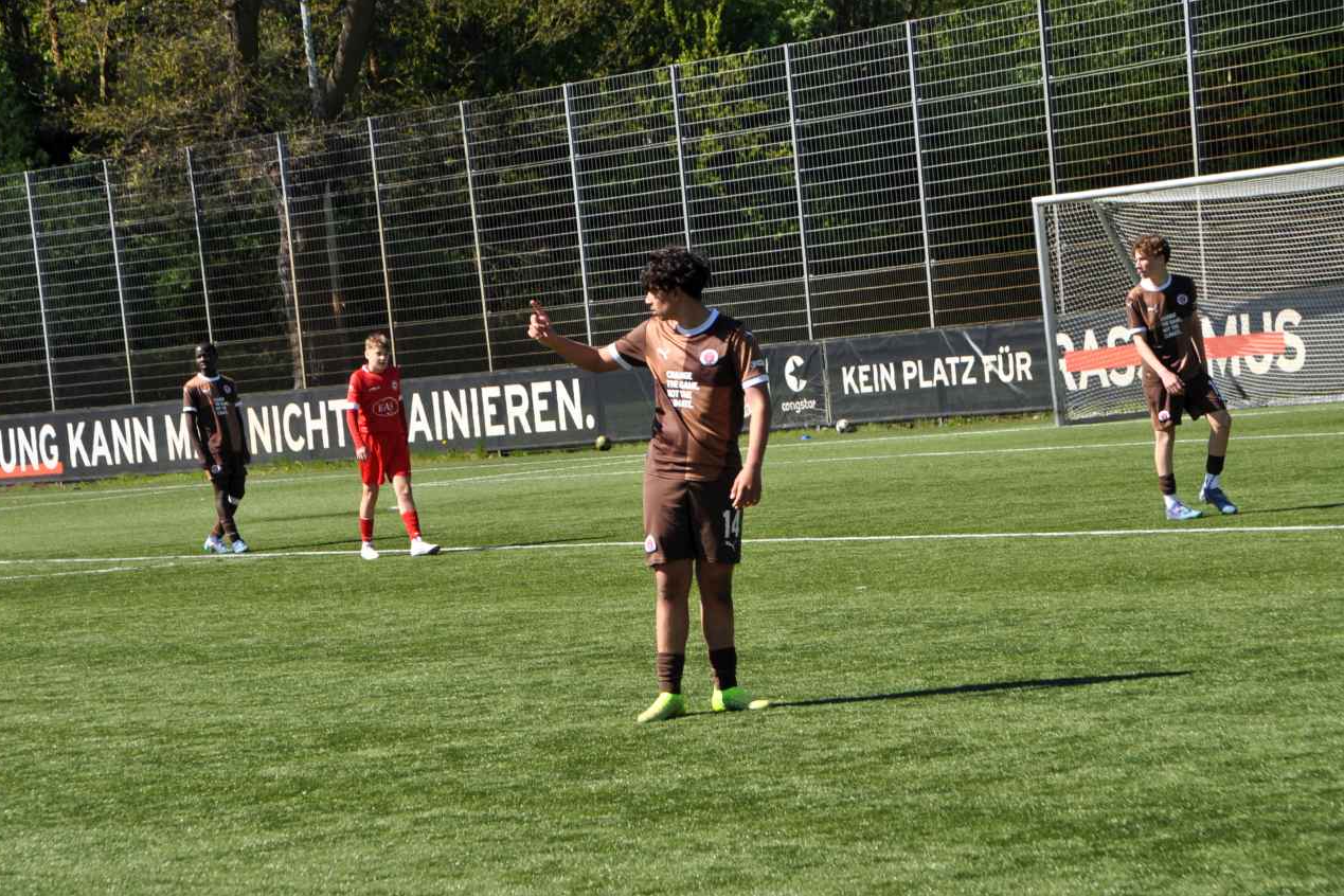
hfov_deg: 15.8
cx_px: 667
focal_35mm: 130
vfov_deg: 10.5
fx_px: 4853
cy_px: 449
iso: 200
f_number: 9
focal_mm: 86
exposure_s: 1/320
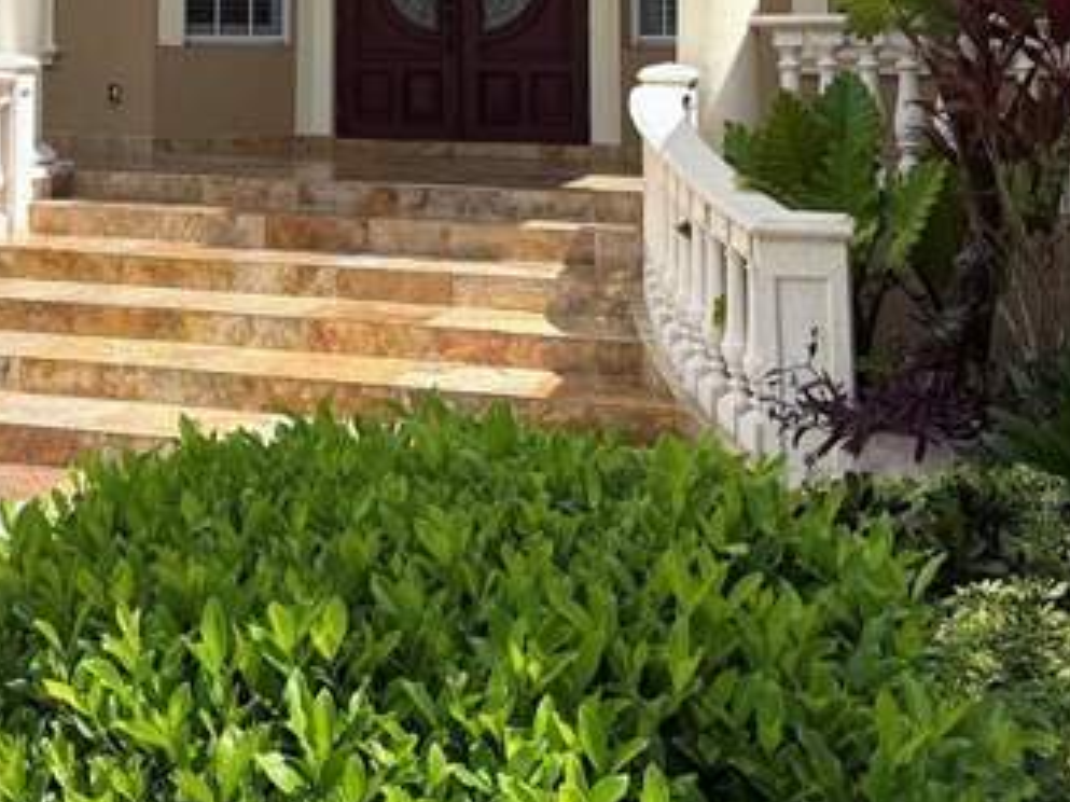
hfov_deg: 32.2
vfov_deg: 23.6
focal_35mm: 58
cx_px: 181
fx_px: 1792
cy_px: -81
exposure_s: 1/4975
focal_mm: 6.76
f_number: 1.78
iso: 80
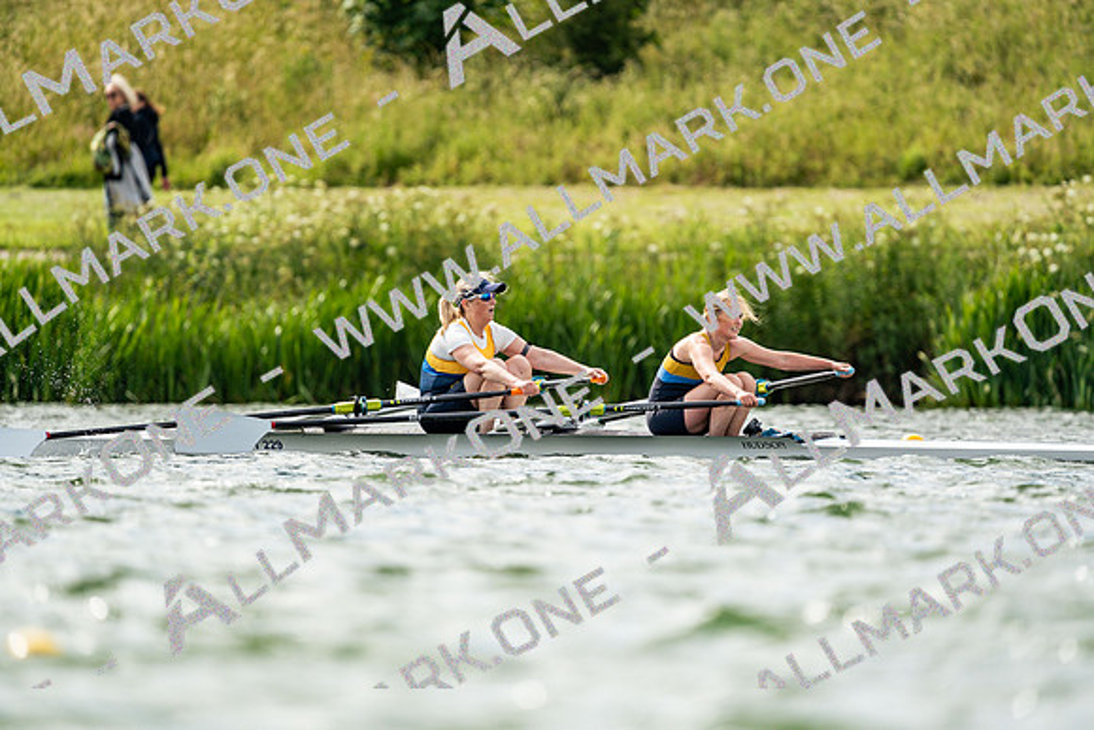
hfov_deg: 3.4
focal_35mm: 600
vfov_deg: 2.3
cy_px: 365
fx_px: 18237
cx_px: 547
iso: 400
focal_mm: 600
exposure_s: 1/2000
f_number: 6.3
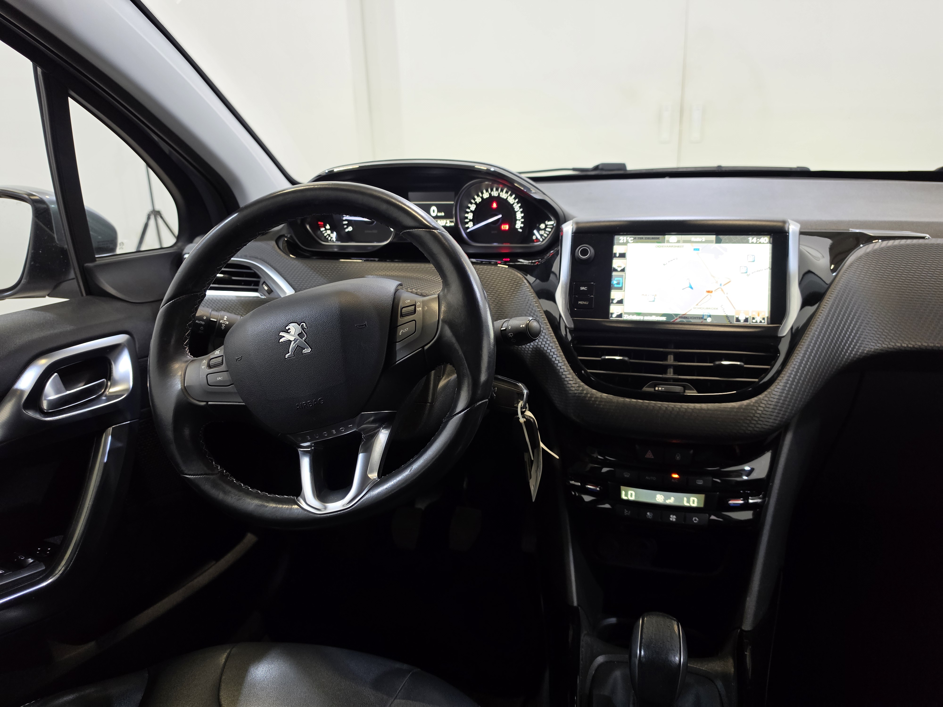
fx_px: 627
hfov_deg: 73.9
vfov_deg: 58.9
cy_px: 354
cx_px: 472
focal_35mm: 23
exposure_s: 1/100
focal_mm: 6.5
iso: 200
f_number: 1.4
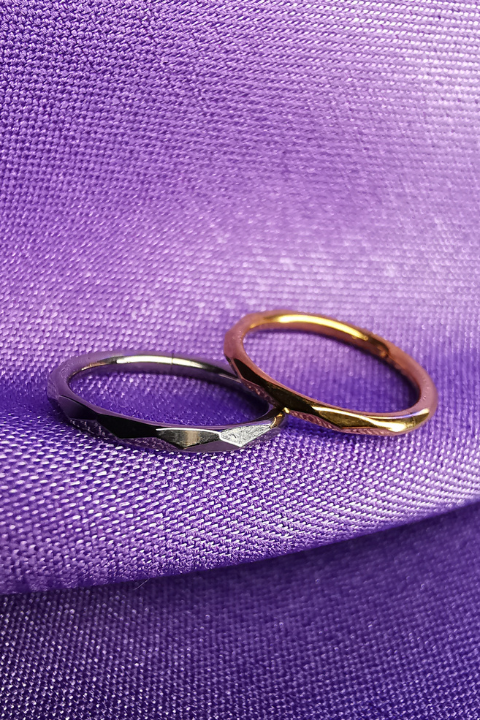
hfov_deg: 35.1
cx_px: 256
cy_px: 365
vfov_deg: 50.7
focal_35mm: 38
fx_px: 760
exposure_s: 1/50
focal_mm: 2.35
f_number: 2.2
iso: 80
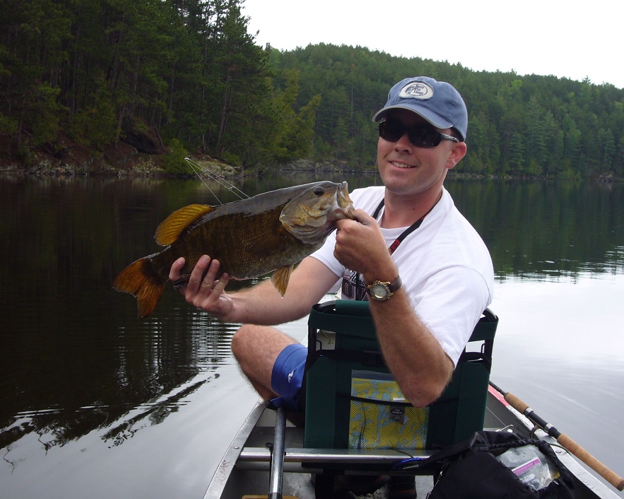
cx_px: 292
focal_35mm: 52
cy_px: 249
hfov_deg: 36.0
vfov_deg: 29.1
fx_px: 960
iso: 80
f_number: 3.6
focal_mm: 8.1
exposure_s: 1/80
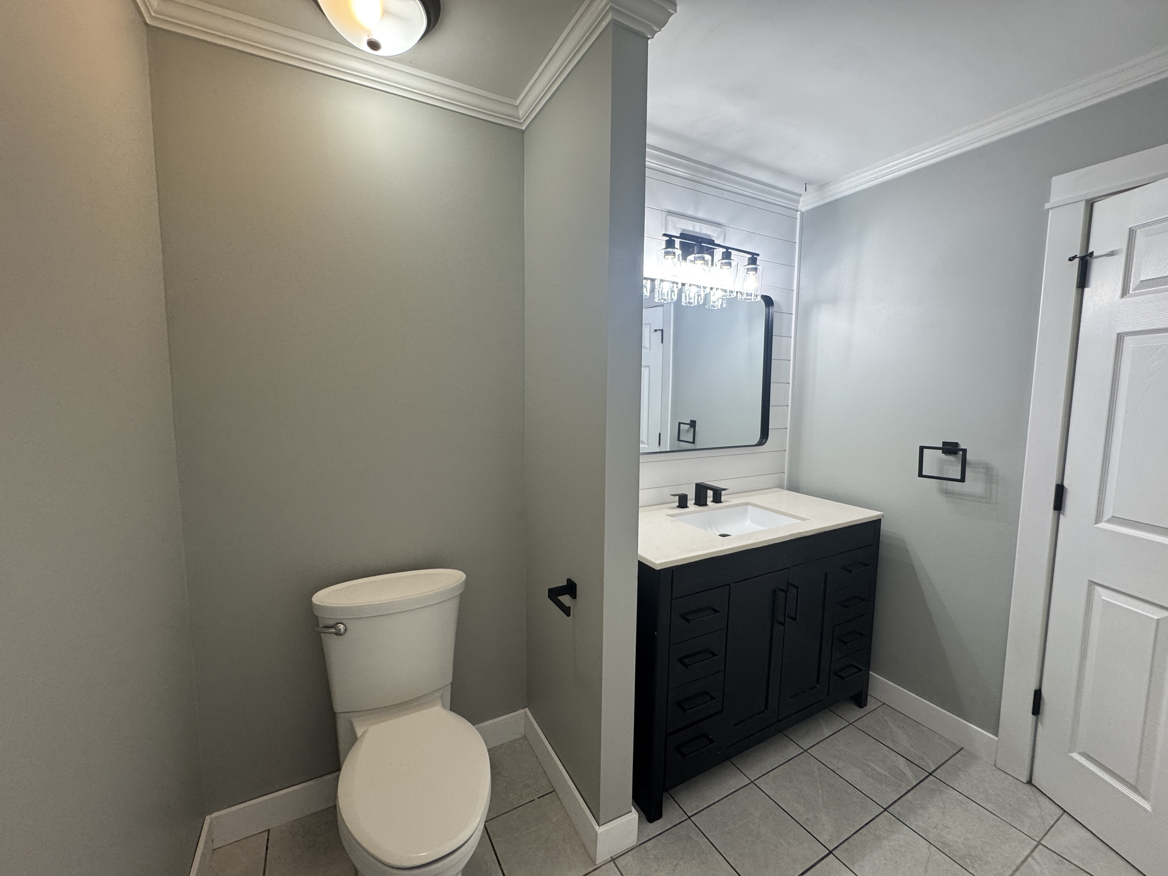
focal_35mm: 14
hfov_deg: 102.1
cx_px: 584
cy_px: 438
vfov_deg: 85.7
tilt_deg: -6.9
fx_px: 472
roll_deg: +0.0
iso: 200
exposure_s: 1/120
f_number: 2.2
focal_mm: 2.22
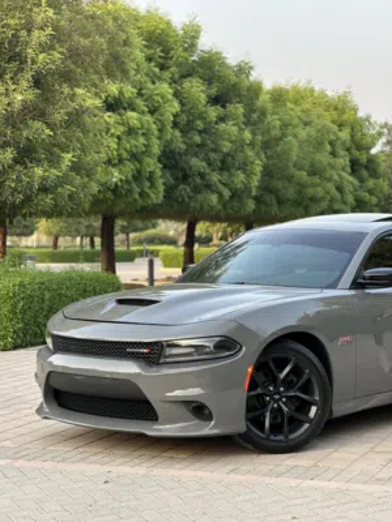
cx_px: 196
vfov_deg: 25.3
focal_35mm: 77
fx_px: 1163
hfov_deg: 19.1
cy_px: 261
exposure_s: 1/121
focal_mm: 9
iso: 64
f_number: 2.8
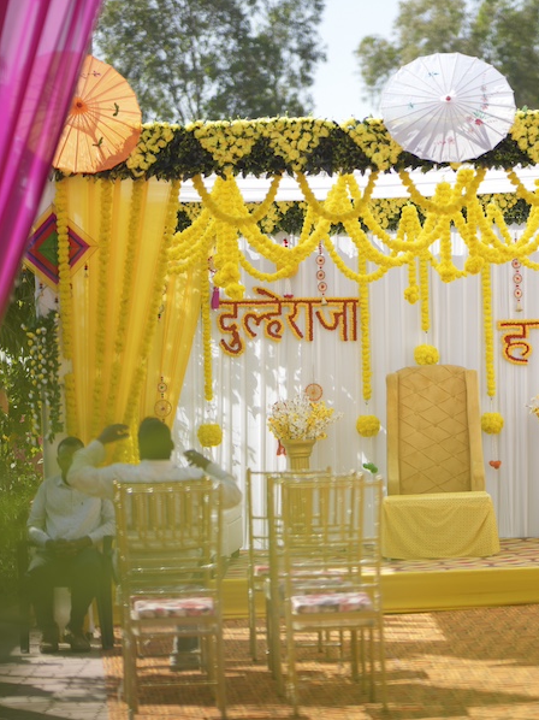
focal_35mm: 123
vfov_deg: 16.0
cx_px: 472
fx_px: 2555
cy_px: 360
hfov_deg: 12.0
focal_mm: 85
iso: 100
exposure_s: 1/4000
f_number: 1.4
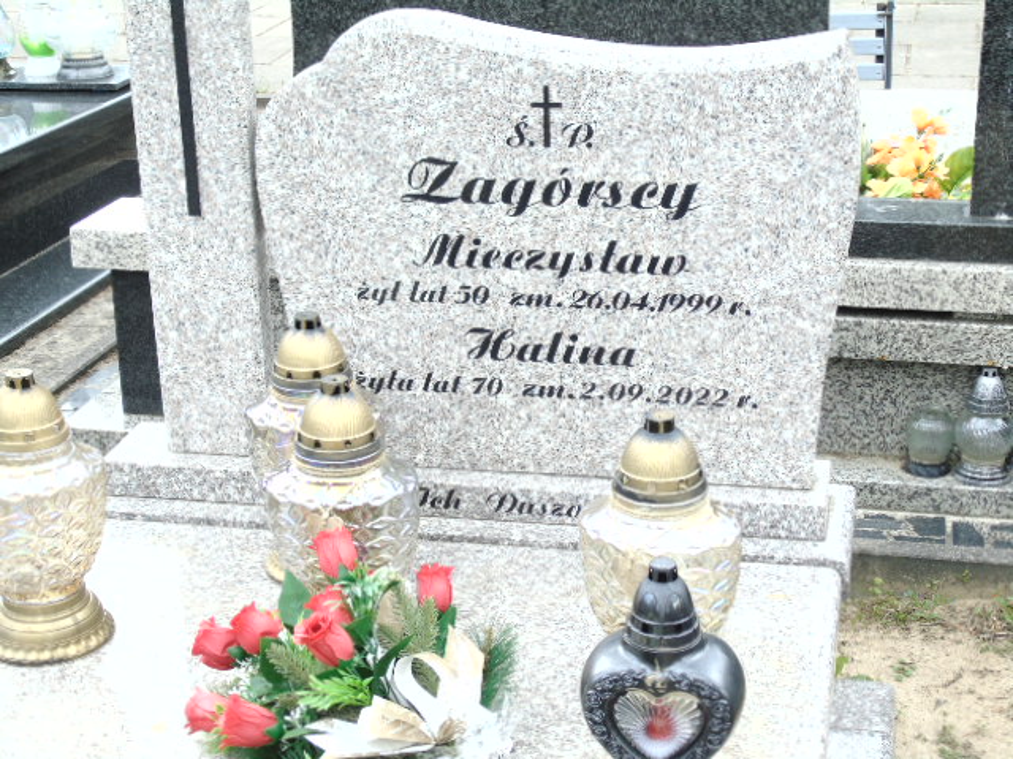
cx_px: 506
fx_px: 1814
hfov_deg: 31.2
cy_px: 380
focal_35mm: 62
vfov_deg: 23.7
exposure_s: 1/100
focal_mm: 11
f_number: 4.5
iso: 80
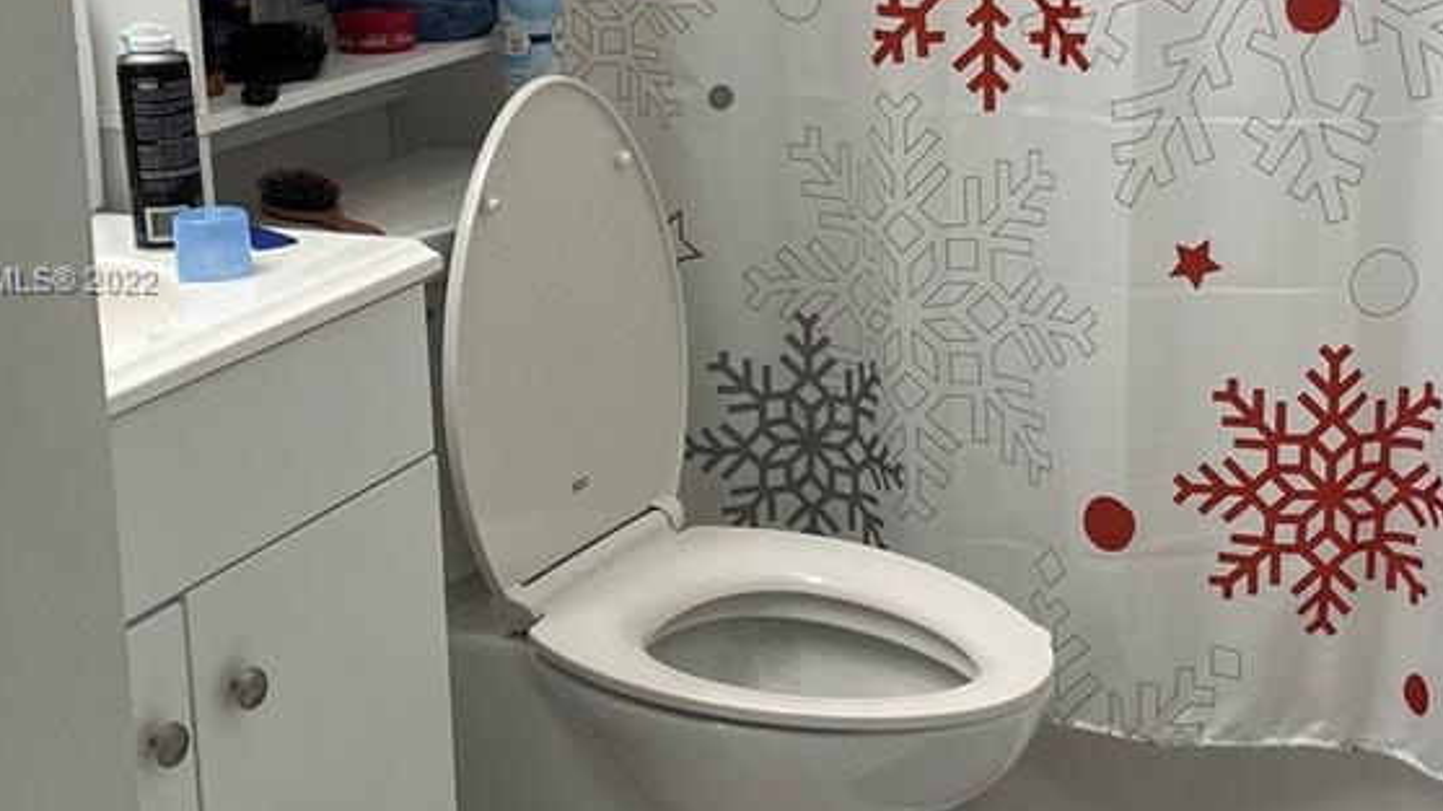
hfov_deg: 34.3
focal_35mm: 61
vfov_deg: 19.7
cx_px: 847
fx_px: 2333
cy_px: 282
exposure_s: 1/120
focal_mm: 5.1
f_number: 1.6
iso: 100
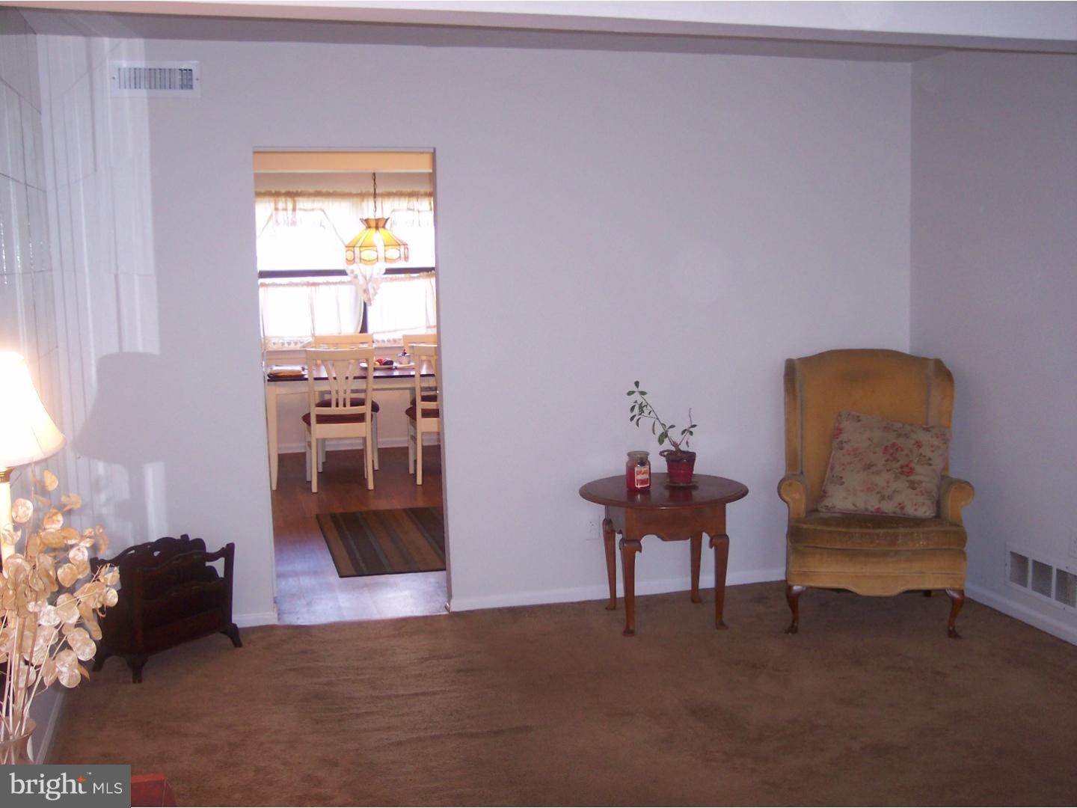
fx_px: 1182
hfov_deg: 49.0
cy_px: 404
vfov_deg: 37.7
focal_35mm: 38
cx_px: 538
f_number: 2.8
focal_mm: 8
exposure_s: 1/30
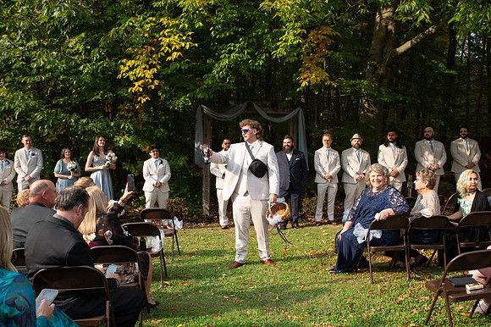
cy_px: 164
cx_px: 254
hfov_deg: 51.6
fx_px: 508
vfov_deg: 35.7
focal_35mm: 37
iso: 400
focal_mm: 35
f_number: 8
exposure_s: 1/200
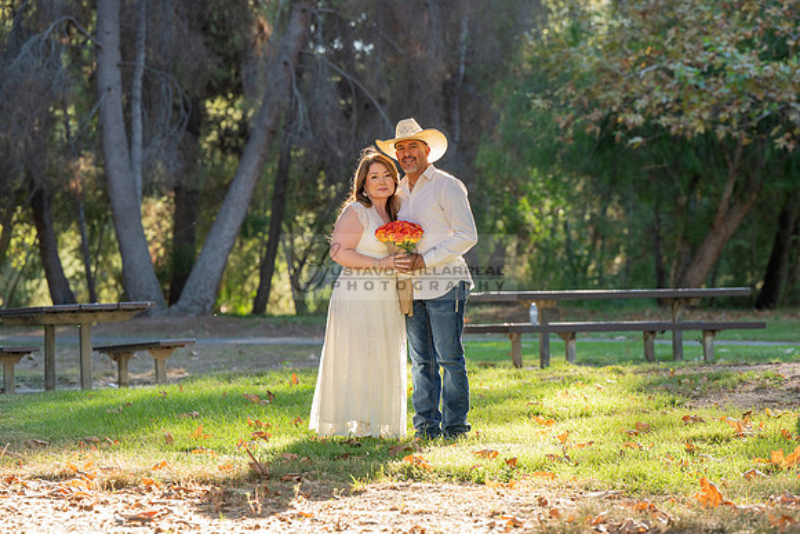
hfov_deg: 15.2
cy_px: 220
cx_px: 400
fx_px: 3005
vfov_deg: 10.1
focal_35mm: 135
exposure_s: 1/200
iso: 200
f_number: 4
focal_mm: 115
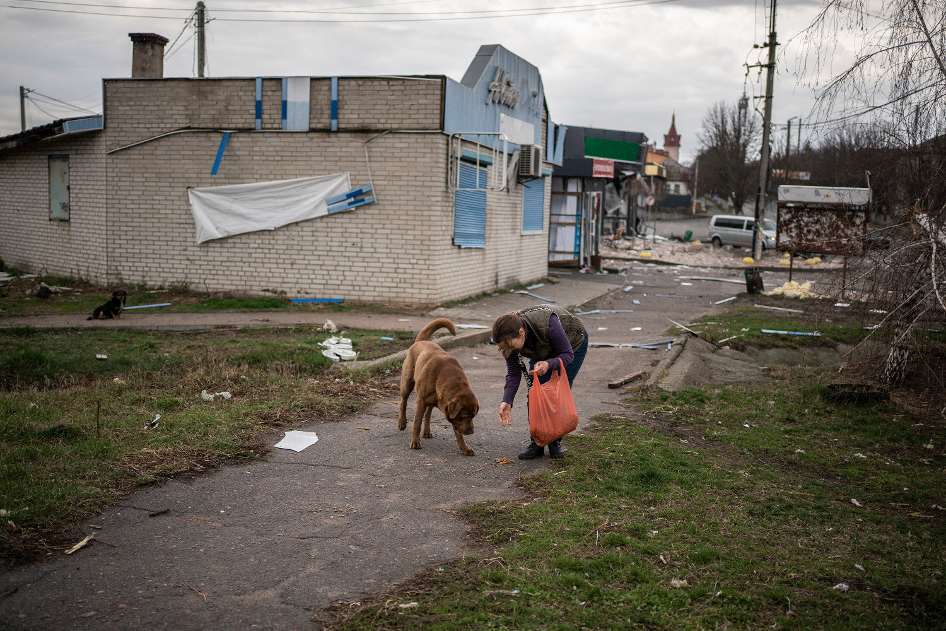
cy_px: 316
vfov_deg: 37.9
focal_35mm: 35
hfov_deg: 54.4
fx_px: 920
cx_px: 473
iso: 800
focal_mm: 35
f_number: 1.8
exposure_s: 1/2000
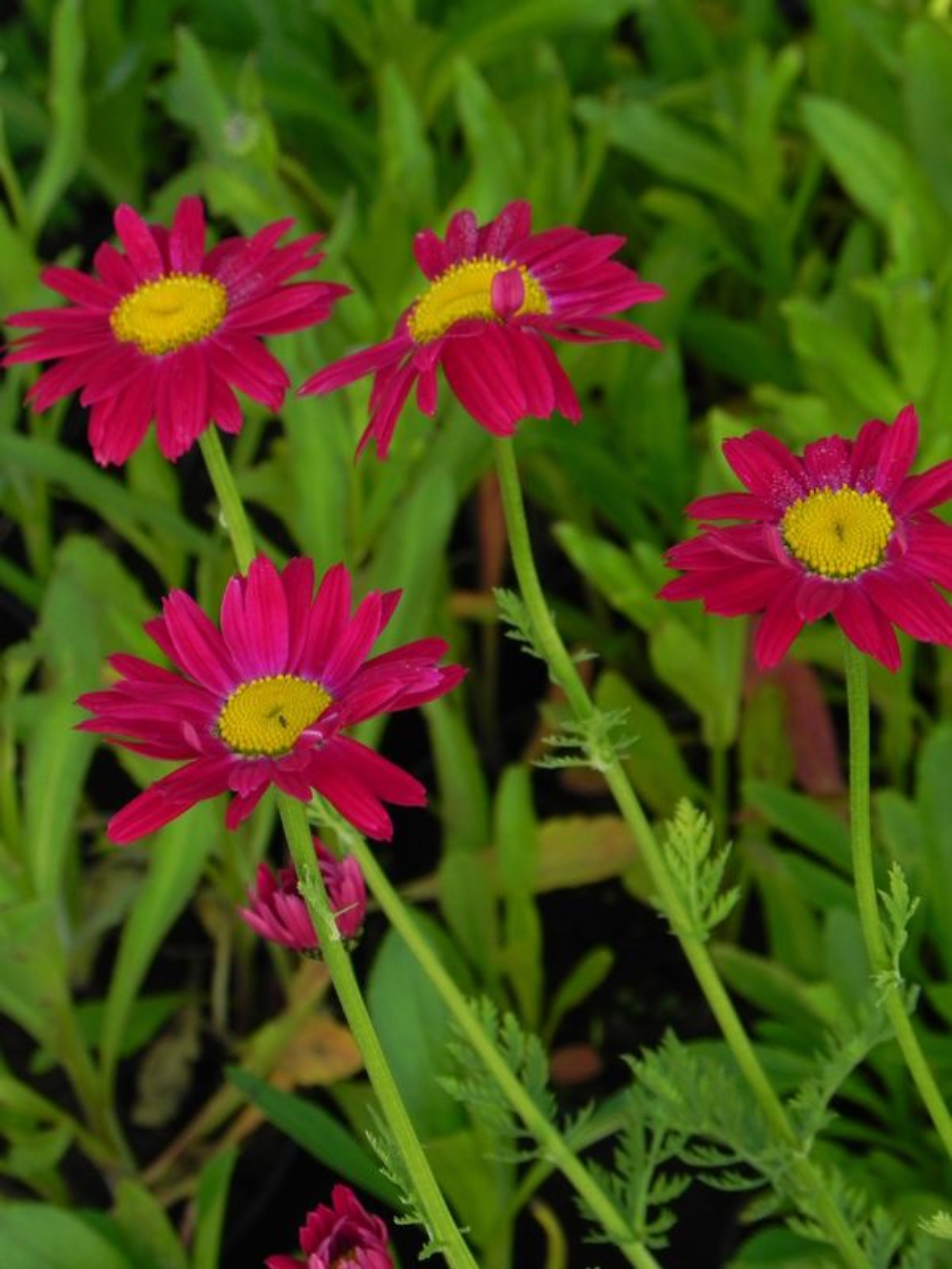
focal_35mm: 184
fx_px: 6747
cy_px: 634
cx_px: 476
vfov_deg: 10.7
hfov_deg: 8.1
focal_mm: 32.7
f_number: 5
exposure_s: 1/400
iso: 160
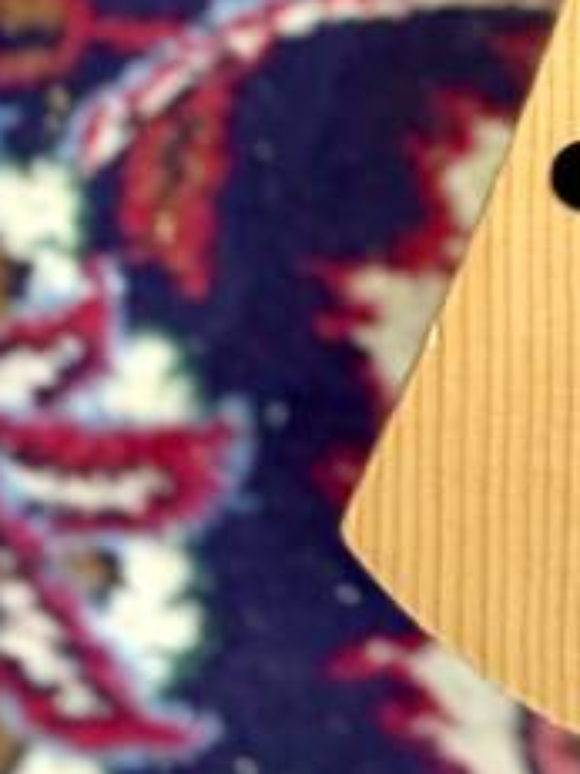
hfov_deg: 8.7
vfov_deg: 11.4
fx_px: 3712
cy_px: -392
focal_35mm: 166
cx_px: 942
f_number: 1.78
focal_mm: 6.76
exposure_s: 1/30
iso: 640
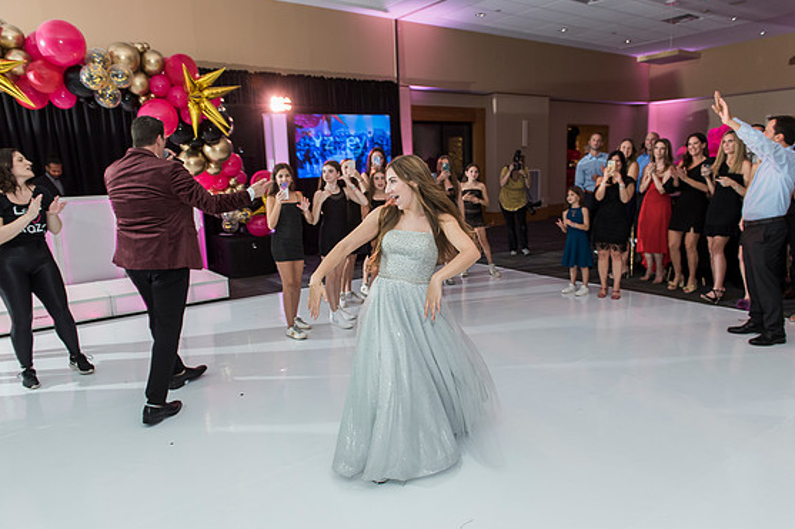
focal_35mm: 25
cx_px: 410
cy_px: 266
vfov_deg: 51.3
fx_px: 552
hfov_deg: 71.5
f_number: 4
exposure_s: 1/100
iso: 1000
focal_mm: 24
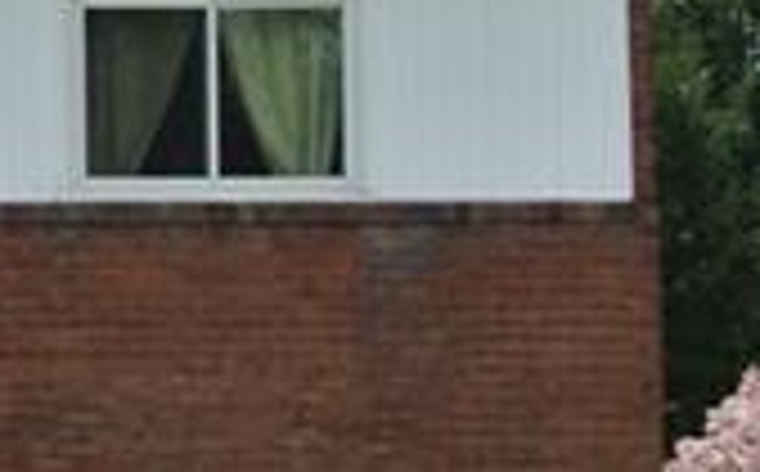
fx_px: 4611
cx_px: -1129
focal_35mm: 223
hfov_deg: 8.5
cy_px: 157
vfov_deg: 5.9
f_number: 5
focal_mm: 13.6
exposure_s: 1/800
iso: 100
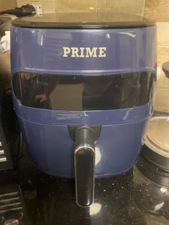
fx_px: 176
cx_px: 85
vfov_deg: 65.3
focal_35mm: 27
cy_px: 110
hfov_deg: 51.4
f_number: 1.8
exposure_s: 1/25
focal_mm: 4.25
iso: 640
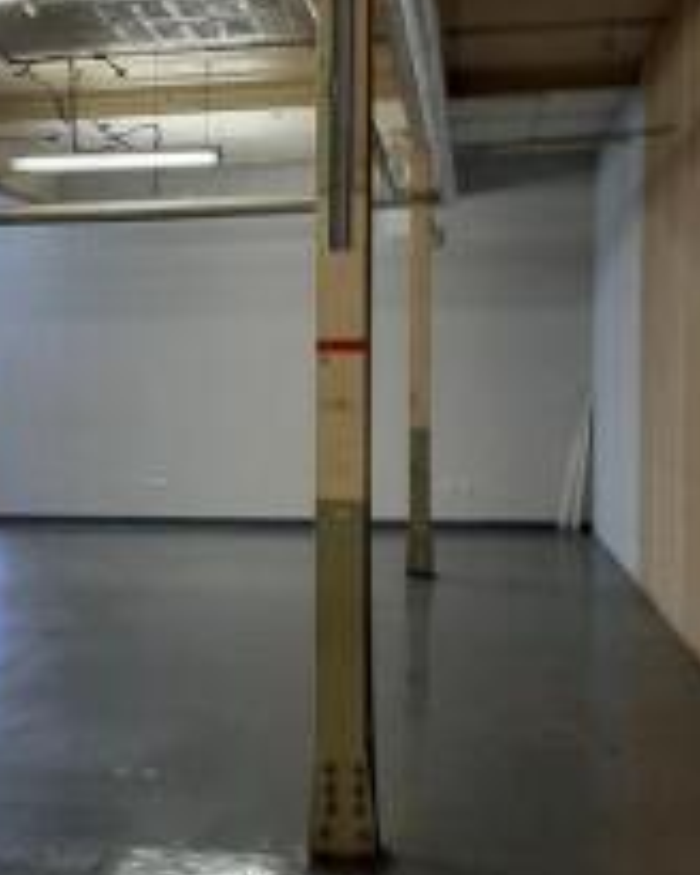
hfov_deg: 27.4
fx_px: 1398
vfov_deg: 34.7
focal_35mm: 54
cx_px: 115
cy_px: 472
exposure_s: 1/50
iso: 125
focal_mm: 3.93
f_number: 1.7
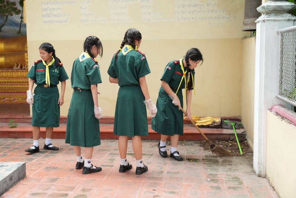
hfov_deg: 40.0
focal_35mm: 50
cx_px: 148
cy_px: 99
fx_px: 407
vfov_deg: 27.3
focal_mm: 33
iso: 2000
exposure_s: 1/2000
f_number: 4.5
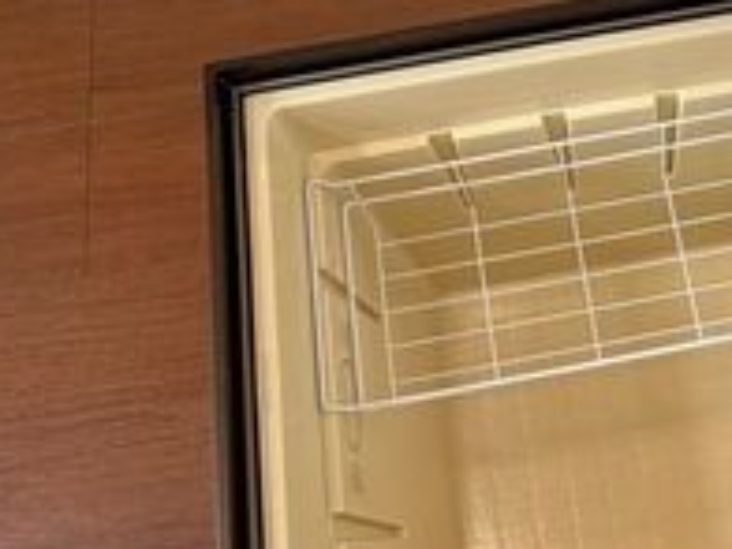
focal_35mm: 40
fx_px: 846
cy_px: 306
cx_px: 642
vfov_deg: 35.9
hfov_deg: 43.3
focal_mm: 2.22
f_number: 2.2
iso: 200
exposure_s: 1/60
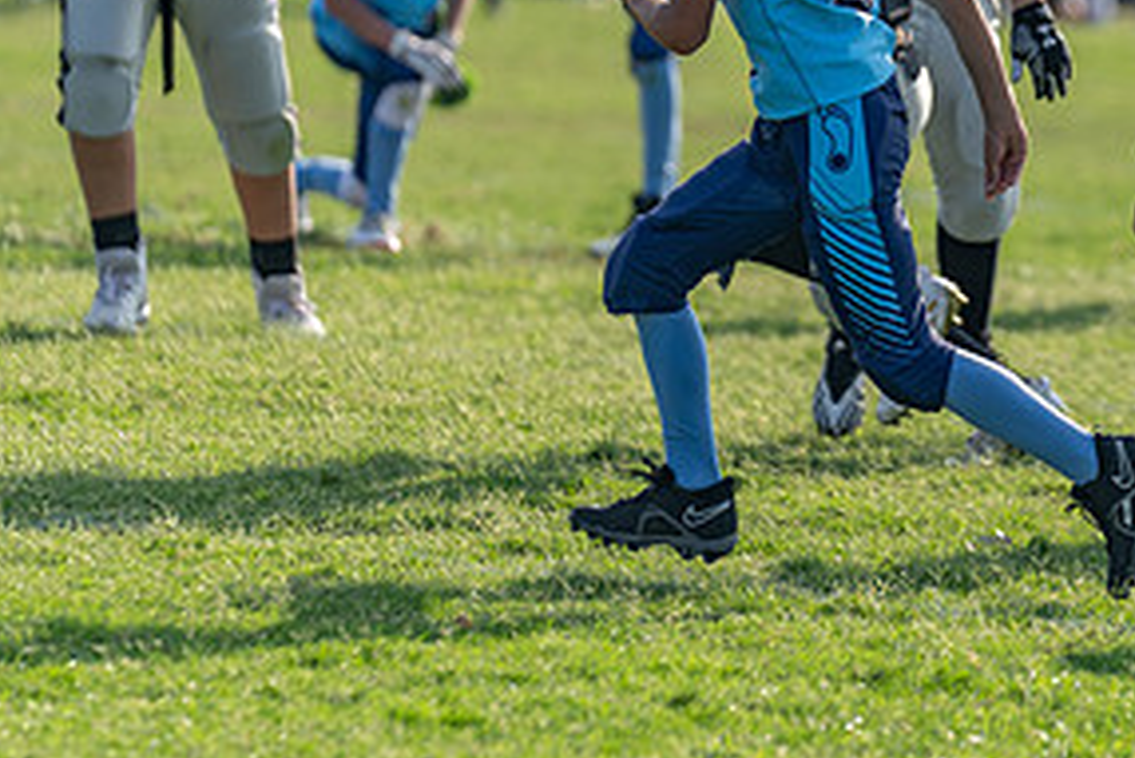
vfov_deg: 3.4
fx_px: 12806
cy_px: 73
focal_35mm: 406
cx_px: 861
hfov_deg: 5.1
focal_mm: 200
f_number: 3.5
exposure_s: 1/1250
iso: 100
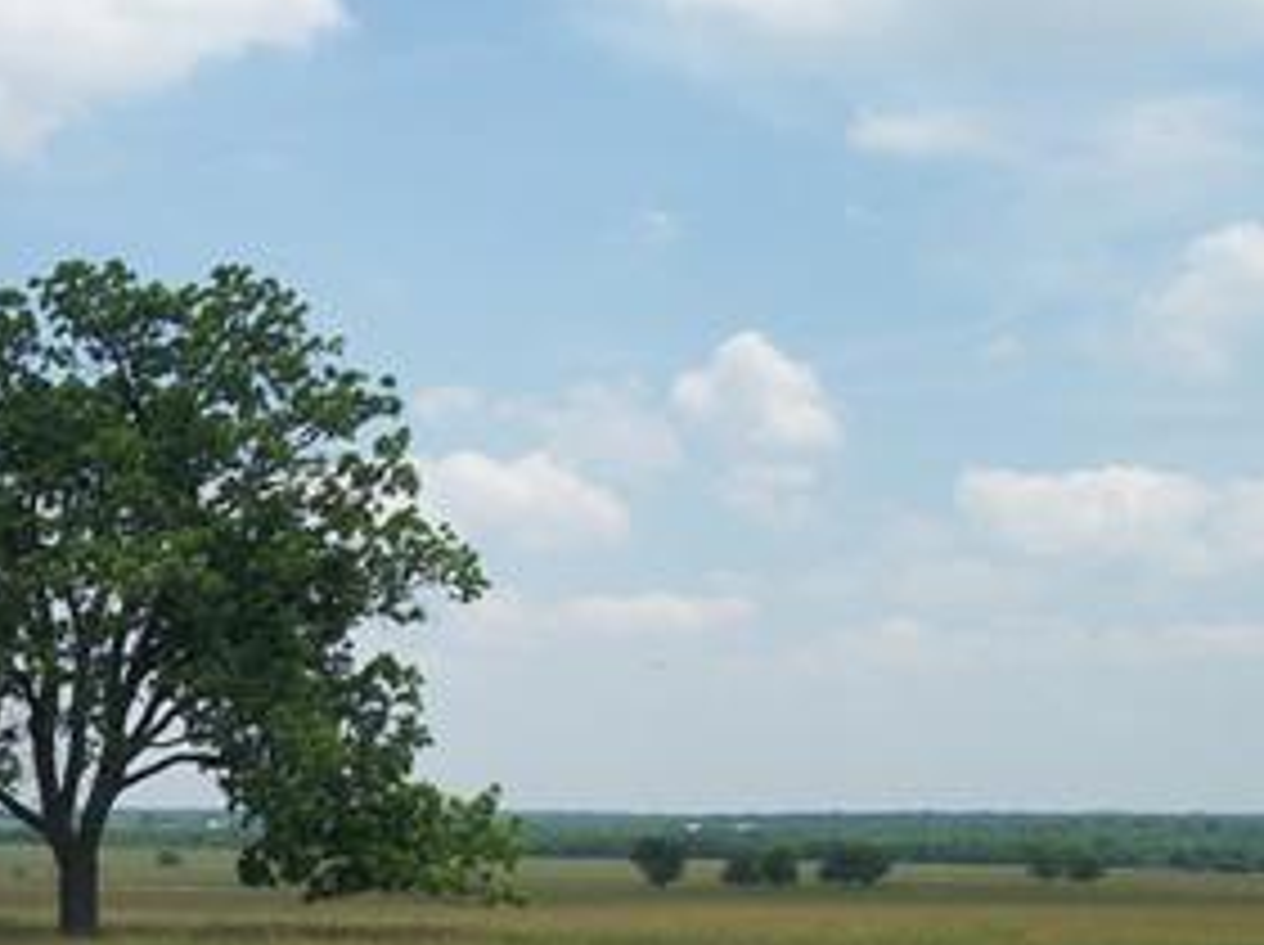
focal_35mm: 73
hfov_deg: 25.3
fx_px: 2662
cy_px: 819
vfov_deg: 19.8
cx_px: -18
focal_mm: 5.7
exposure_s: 1/200
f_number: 8.8
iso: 80
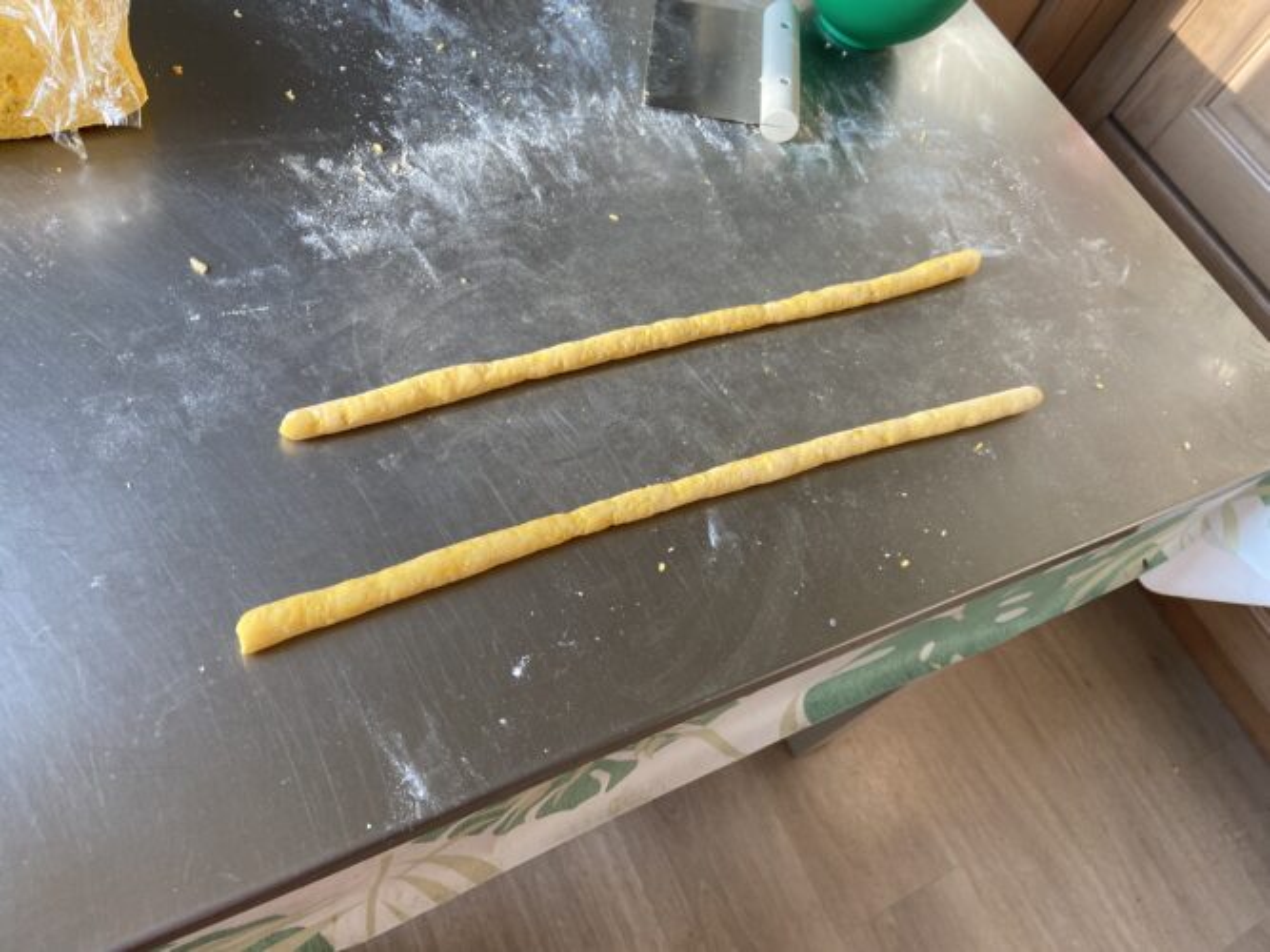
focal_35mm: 26
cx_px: 635
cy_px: 476
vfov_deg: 53.0
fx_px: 954
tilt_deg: -56.6
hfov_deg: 67.3
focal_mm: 4.25
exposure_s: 1/121
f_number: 1.8
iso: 100
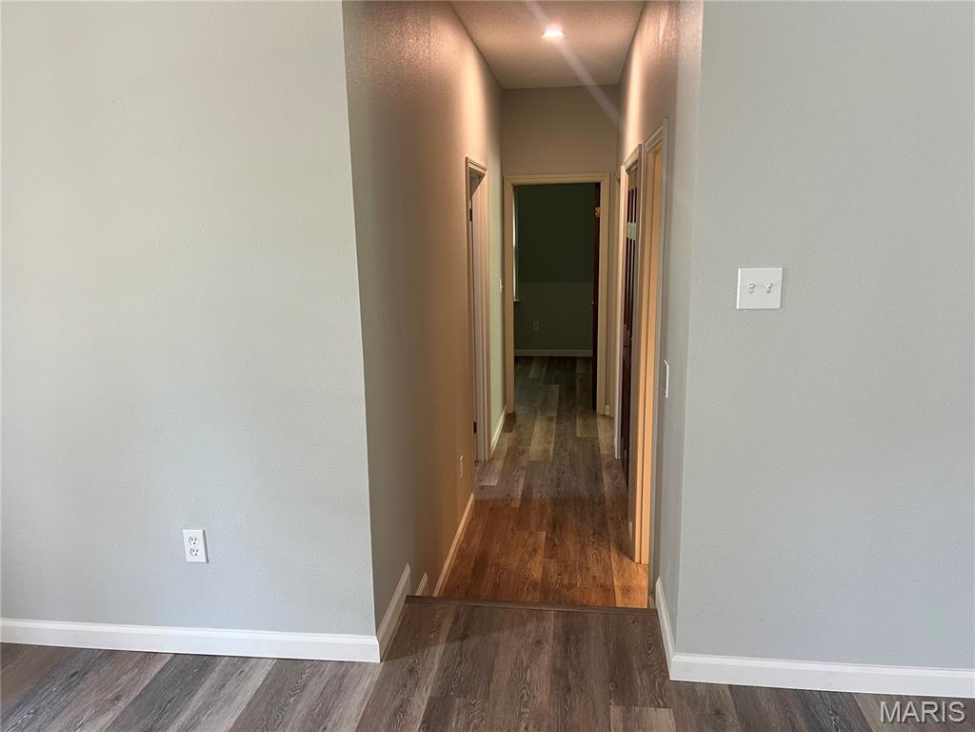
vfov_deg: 53.1
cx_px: 488
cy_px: 366
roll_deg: +2.0
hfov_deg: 67.3
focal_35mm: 26
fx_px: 732
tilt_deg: -11.7
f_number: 1.5
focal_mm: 5.7
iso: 100
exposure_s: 1/60
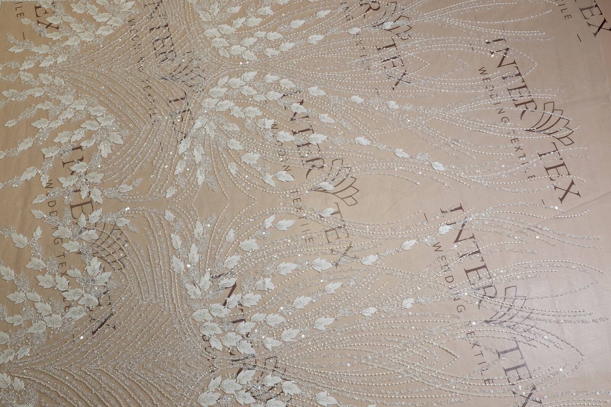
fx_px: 560
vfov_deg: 40.0
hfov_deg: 57.2
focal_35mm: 33
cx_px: 306
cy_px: 204
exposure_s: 1/140
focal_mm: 22.3
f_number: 5.6
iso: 200
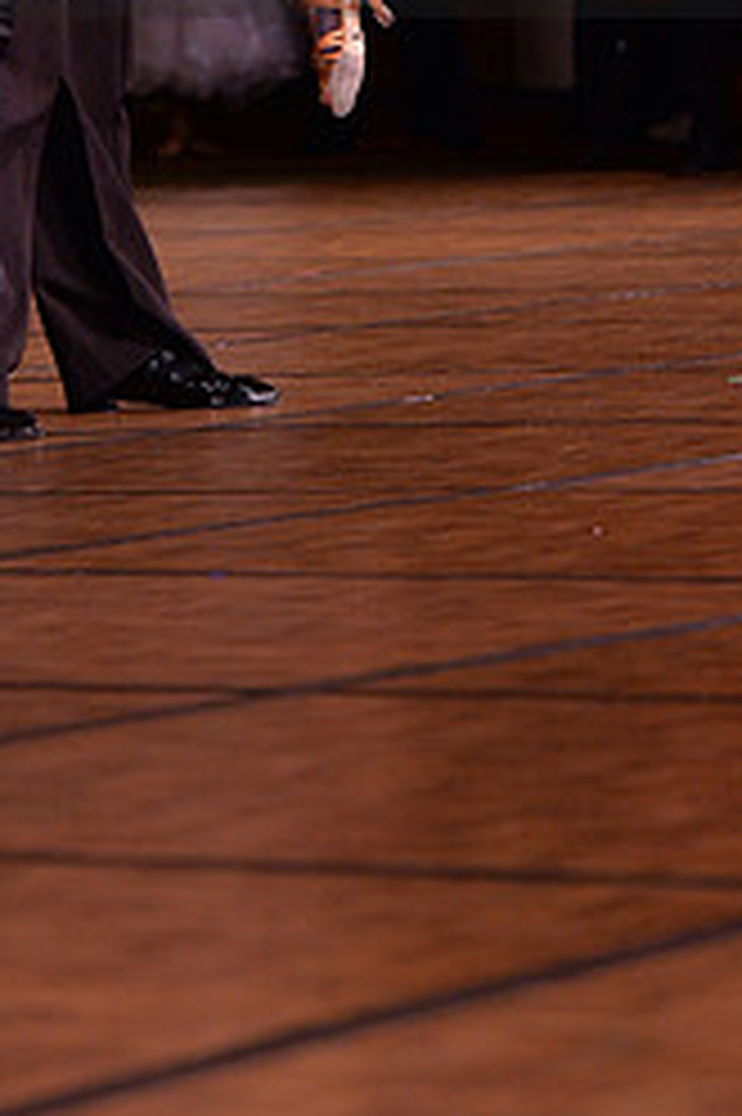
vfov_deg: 7.0
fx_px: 9040
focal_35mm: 292
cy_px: -130
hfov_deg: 4.7
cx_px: 344
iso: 2000
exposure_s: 1/250
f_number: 5
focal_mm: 125
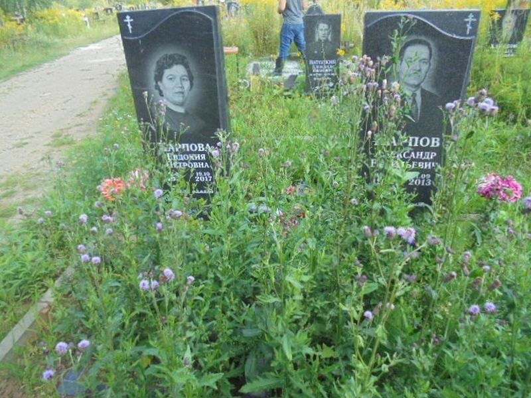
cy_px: 199
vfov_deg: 53.1
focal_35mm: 26
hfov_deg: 67.3
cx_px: 266
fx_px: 399
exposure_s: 1/200
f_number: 3.5
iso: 250
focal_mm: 4.6
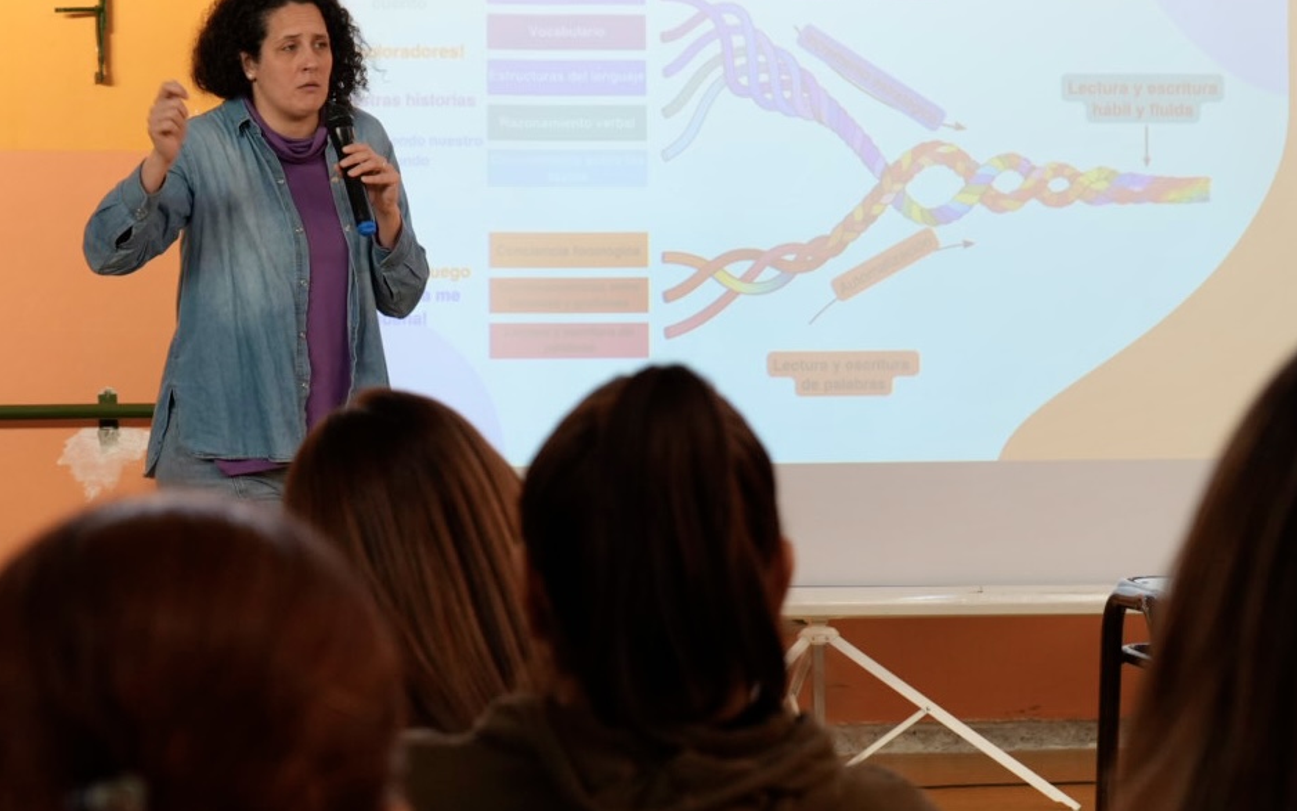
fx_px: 3322
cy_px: 277
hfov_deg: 22.1
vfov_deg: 13.9
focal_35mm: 94
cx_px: 584
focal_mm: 70
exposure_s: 1/200
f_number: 6.3
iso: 1000
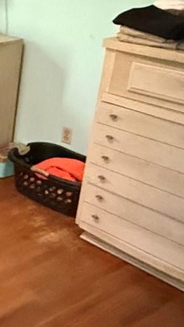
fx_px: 538
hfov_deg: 16.3
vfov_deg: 33.7
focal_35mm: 62
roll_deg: +0.5
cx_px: -148
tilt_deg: -20.1
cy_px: 132
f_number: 2.2
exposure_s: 1/60
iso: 1250
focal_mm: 2.22
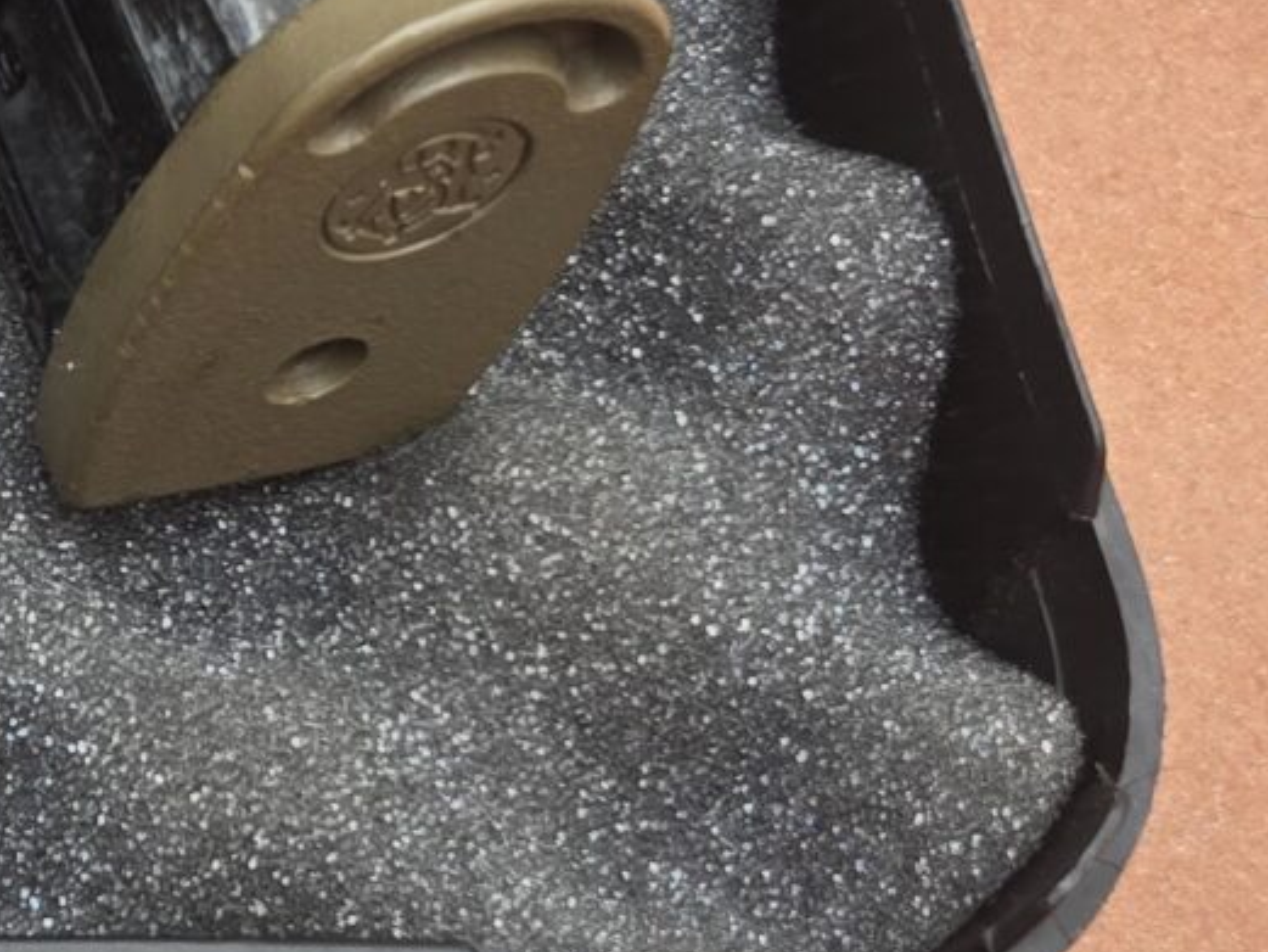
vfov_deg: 12.8
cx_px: -1475
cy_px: -141
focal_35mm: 113
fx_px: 4140
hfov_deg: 13.9
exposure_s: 1/180
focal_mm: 6.3
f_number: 1.7
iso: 32
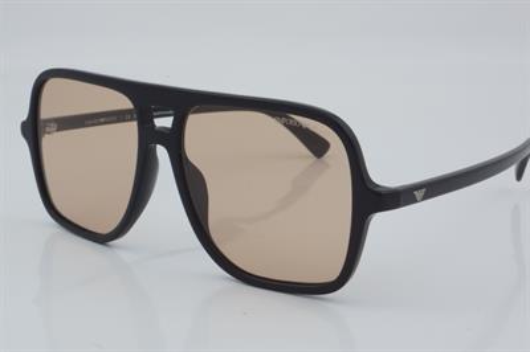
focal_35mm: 75
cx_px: 265
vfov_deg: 18.2
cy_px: 176
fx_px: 1103
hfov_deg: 27.0
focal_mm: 50
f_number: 29
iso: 100
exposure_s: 1/4
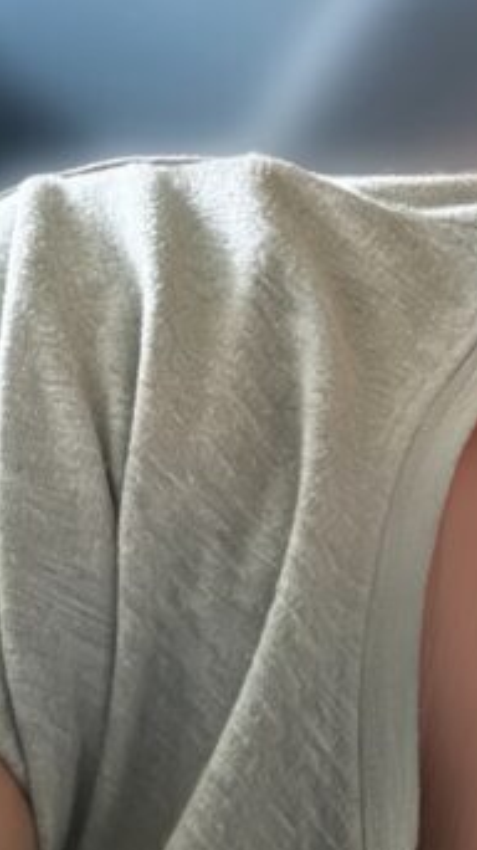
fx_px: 2207
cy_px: -127
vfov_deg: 20.6
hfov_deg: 11.4
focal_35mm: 98
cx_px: 872
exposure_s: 1/58
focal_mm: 2.69
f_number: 1.9
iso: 320
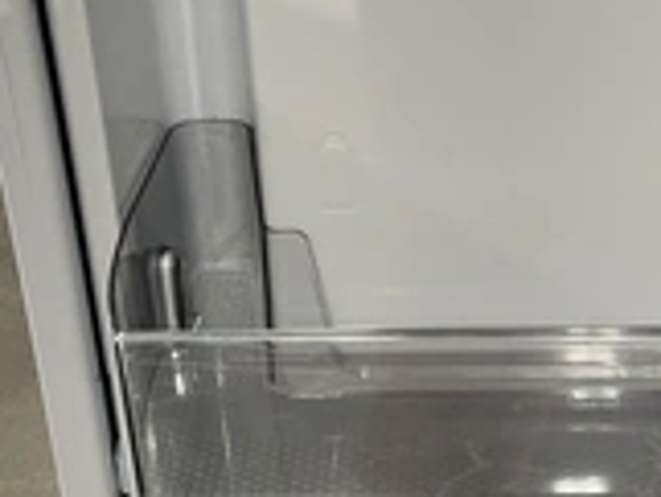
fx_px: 1376
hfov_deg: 26.9
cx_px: 419
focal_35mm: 72
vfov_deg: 20.5
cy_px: 209
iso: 100
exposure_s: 1/60
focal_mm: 3
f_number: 1.8
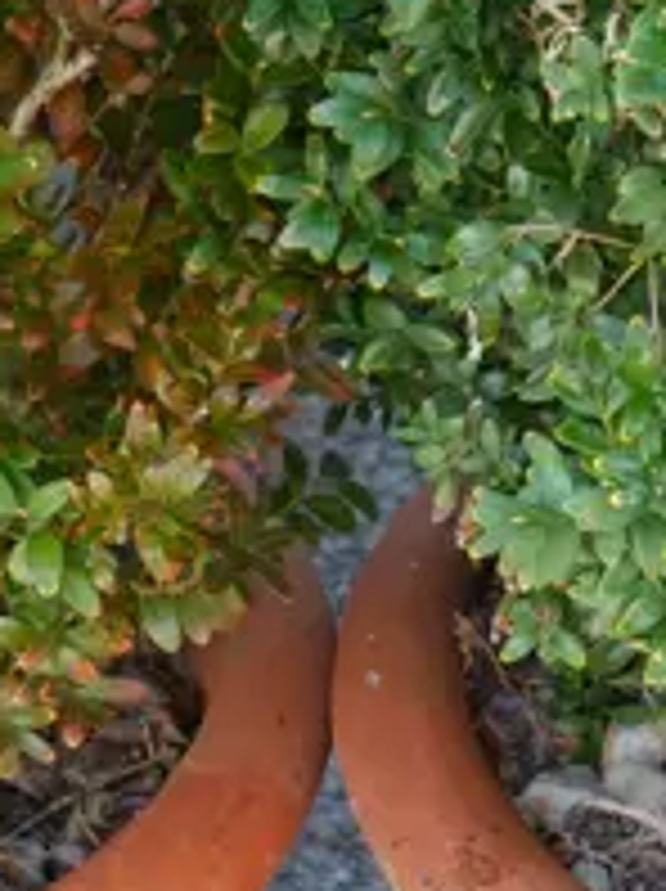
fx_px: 5322
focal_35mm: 207
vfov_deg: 9.6
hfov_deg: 7.2
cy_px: 403
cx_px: 428
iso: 250
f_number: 4.4
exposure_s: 1/60
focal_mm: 20
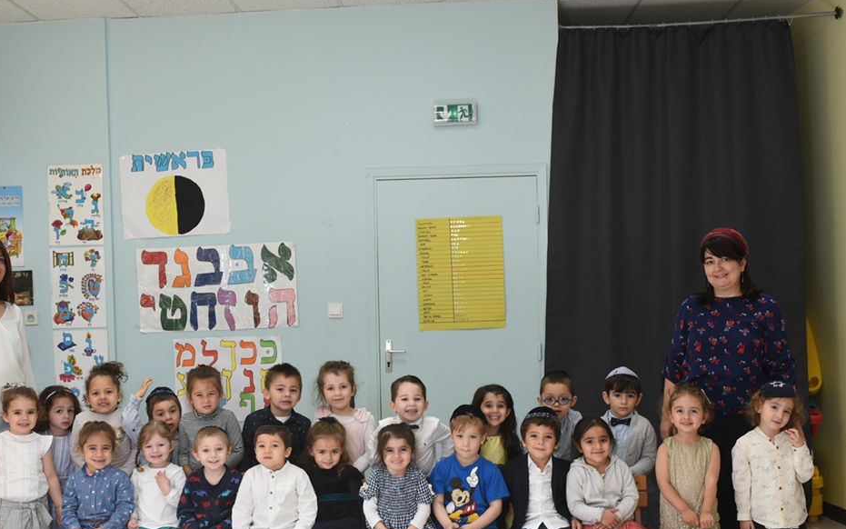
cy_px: 346
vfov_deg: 27.8
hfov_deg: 43.4
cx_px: 365
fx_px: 1061
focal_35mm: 46
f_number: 8
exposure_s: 1/100
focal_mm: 35
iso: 640
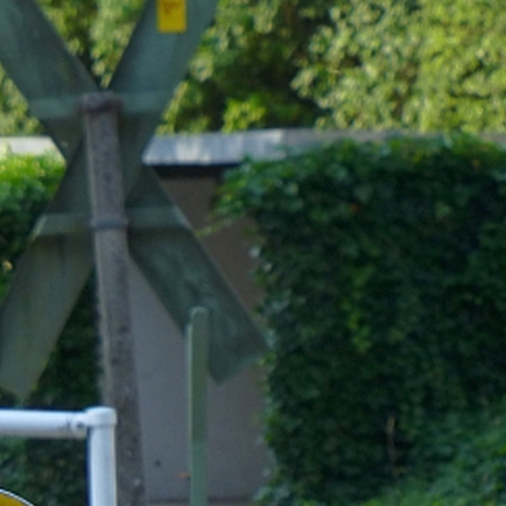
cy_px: 539
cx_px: -284
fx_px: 6185
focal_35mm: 374
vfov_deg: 4.7
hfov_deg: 4.6
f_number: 5.4
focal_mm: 23.1
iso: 100
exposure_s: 1/125
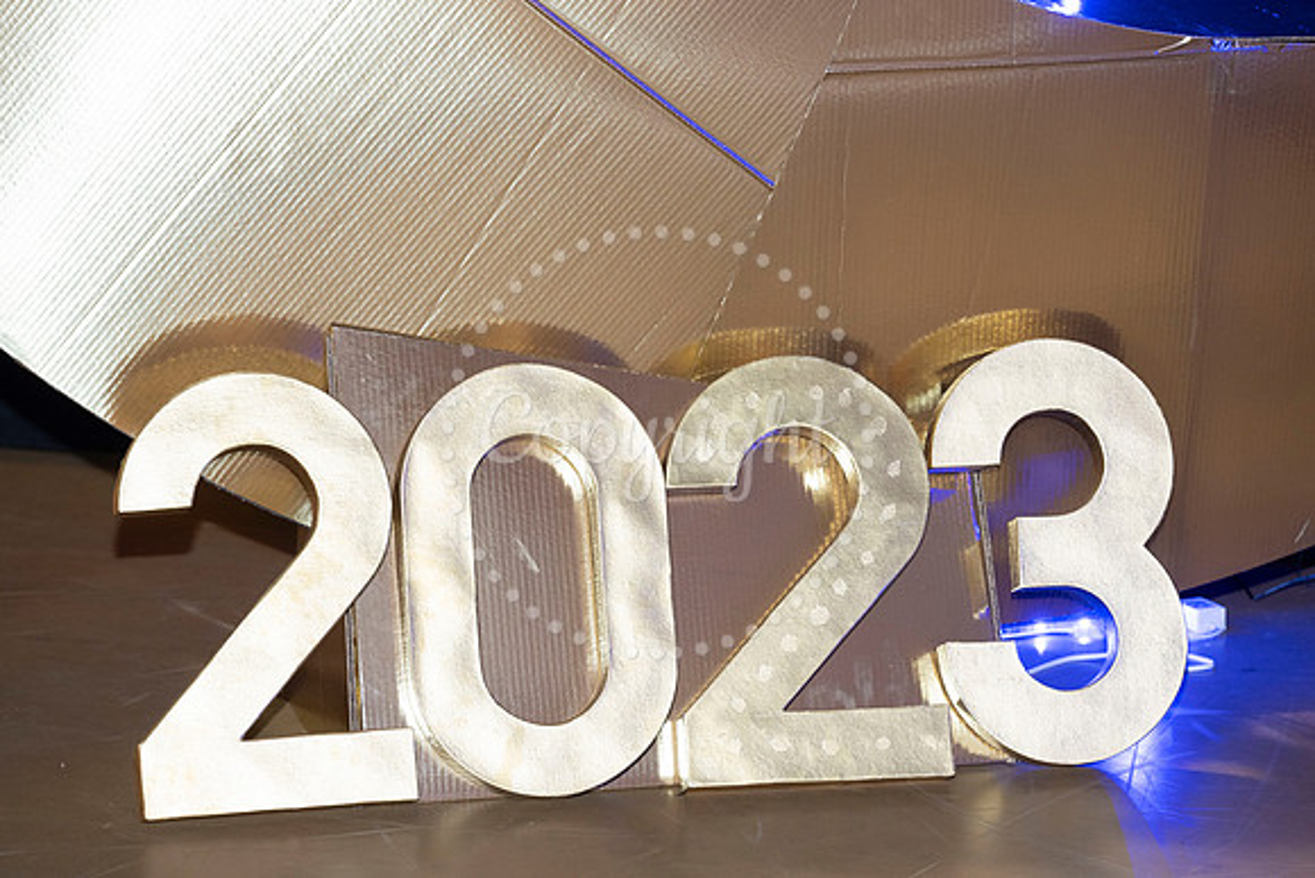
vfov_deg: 9.9
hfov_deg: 14.7
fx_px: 5081
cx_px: 658
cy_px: 509
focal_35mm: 139
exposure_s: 1/40
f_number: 5
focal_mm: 120
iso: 800
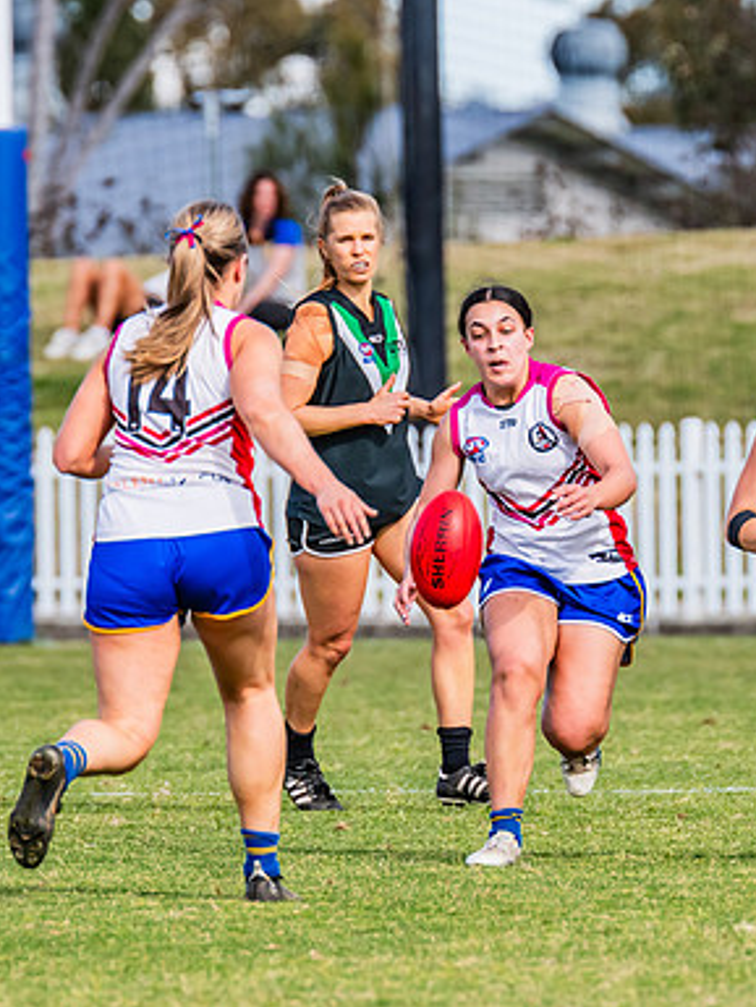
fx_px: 24098
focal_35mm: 828
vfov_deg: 2.4
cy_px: 429
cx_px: 551
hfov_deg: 1.8
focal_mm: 420
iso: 800
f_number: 7.1
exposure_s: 1/1600
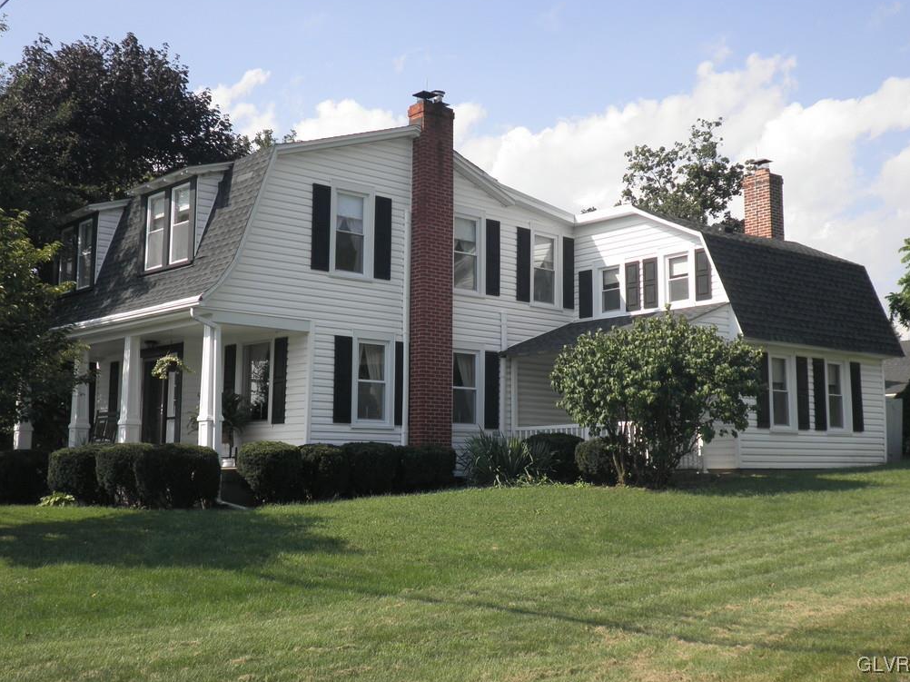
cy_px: 336
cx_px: 450
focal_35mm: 46
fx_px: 1209
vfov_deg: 31.5
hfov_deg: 41.2
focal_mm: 8.2
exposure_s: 1/80
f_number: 11.1
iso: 64
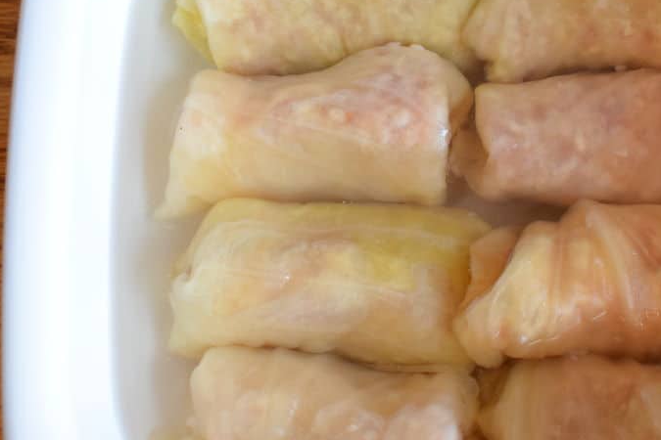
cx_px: 476
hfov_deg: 31.0
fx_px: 1175
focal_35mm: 64
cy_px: 206
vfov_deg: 21.2
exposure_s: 1/125
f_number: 5.6
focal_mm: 24
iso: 640
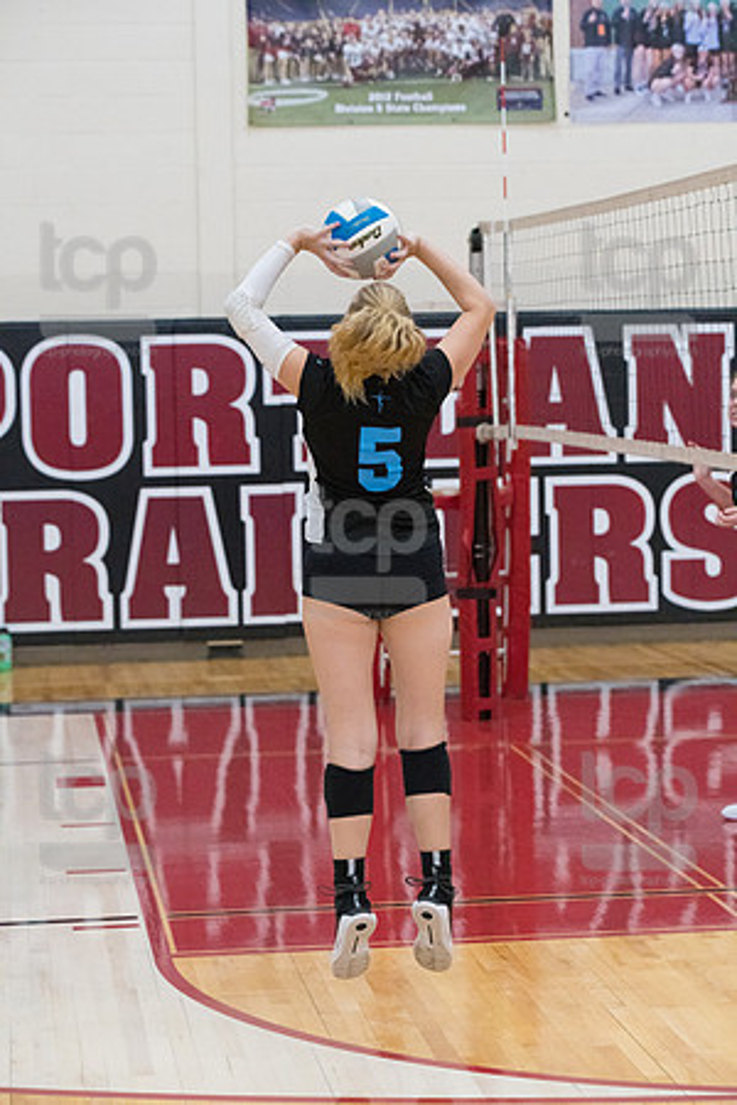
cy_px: 552
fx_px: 2764
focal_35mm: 90
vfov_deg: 22.6
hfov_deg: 15.2
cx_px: 368
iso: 6400
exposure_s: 1/1000
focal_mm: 90
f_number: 4.5
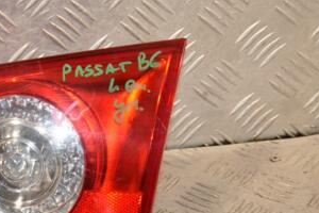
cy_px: 178
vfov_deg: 7.9
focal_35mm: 174
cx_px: 18
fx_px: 1542
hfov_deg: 11.7
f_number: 6.3
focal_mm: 58
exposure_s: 1/200
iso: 800
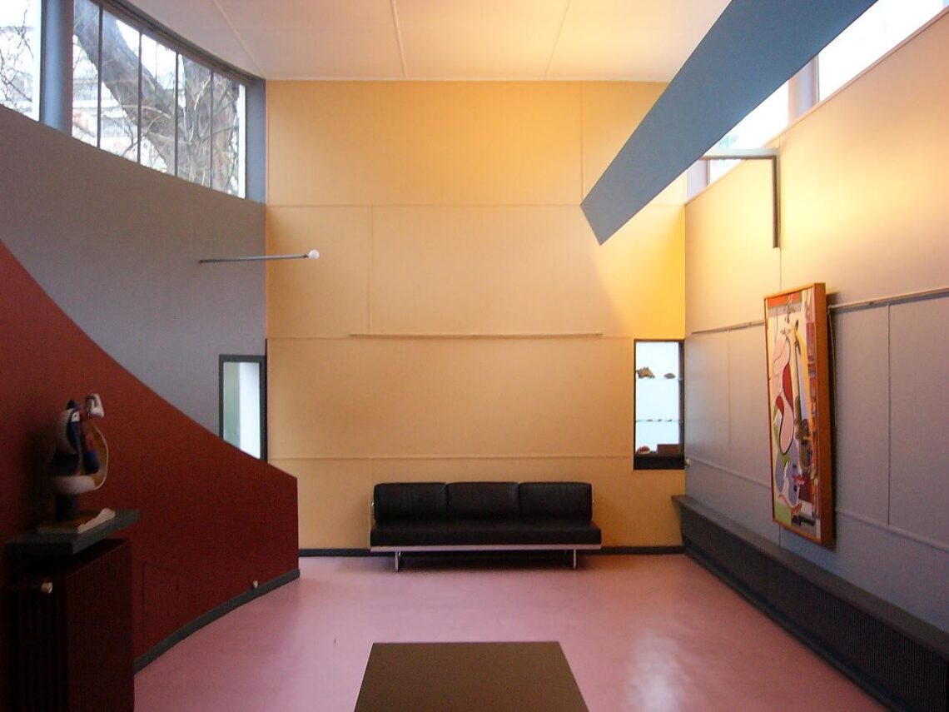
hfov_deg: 52.6
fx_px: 960
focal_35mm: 35
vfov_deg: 40.7
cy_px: 356
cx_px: 474
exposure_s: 1/8
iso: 200
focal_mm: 5.8
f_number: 2.8
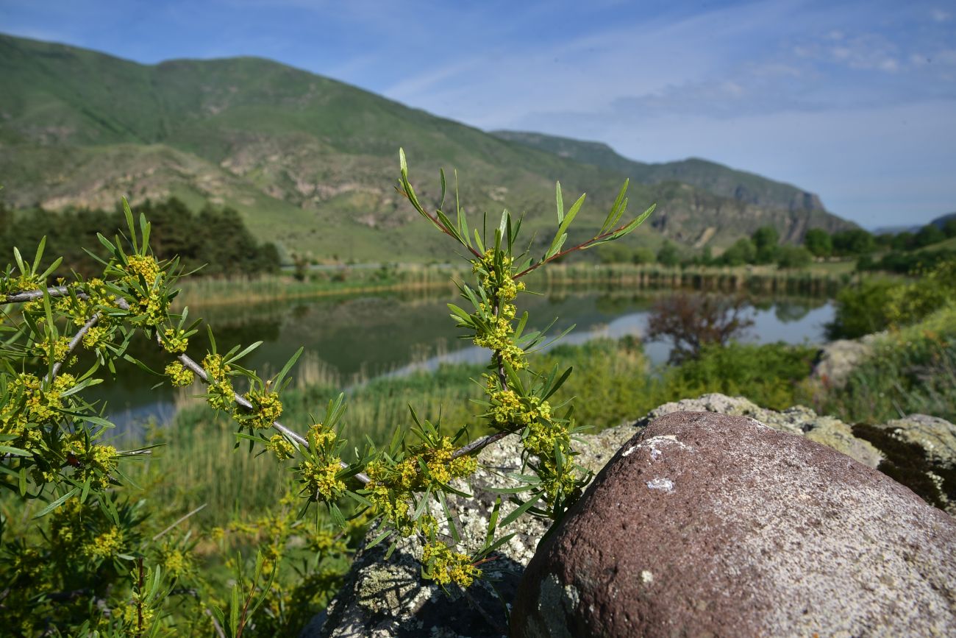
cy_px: 319
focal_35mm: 50
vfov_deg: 27.0
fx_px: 1328
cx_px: 478
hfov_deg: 39.6
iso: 100
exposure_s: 1/125
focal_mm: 50
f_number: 13
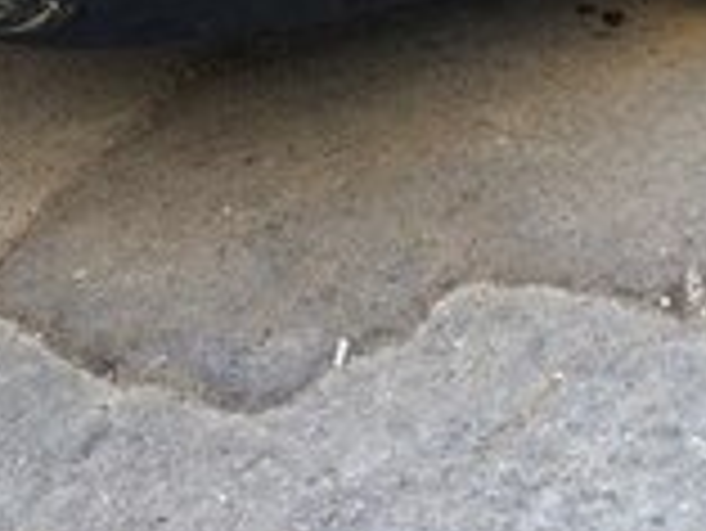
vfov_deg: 11.1
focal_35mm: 122
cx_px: 513
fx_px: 2490
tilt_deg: -15.7
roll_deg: +0.4
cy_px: -520
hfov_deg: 16.1
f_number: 2.2
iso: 40
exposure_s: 1/100
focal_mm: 4.15
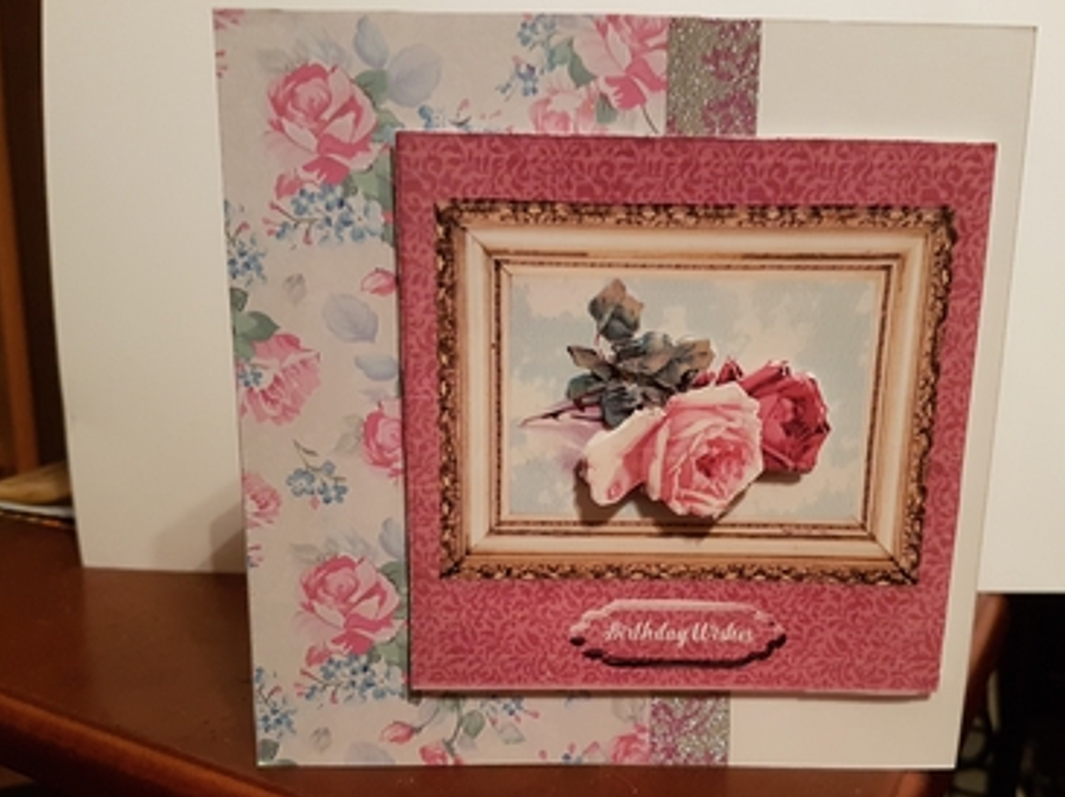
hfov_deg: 56.8
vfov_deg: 44.0
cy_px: 458
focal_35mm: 32
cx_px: 573
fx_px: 984
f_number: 1.7
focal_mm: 4.2
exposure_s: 1/11
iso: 200
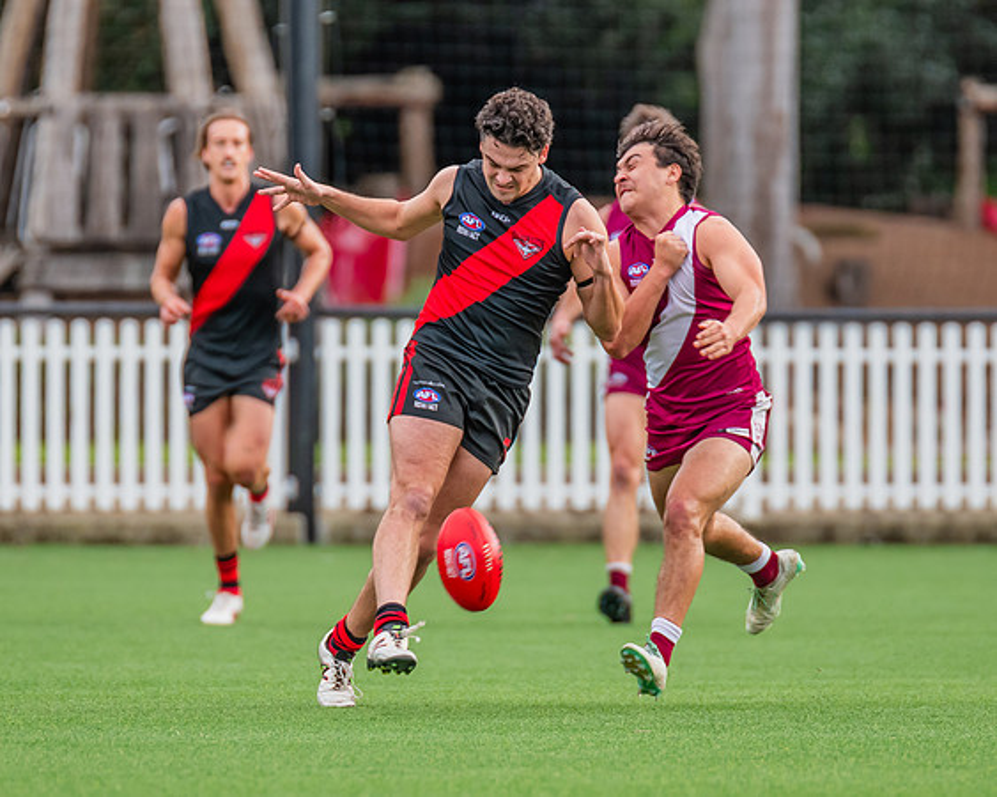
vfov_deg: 2.1
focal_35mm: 744
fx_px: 21937
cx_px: 451
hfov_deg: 2.6
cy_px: 376
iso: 800
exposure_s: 1/1250
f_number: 5
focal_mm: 420
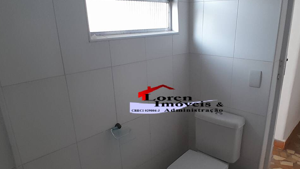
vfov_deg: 41.4
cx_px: 177
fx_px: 223
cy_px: 98
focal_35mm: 28
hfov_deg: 67.4
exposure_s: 1/24
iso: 200
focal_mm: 1.46
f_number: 2.2
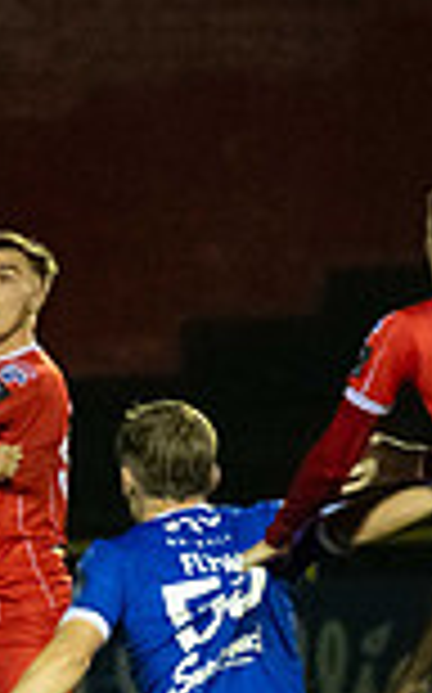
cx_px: -356
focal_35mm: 835
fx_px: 15759
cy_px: 426
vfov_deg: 2.5
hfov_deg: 1.6
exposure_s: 1/1250
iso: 8000
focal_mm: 165
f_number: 3.2
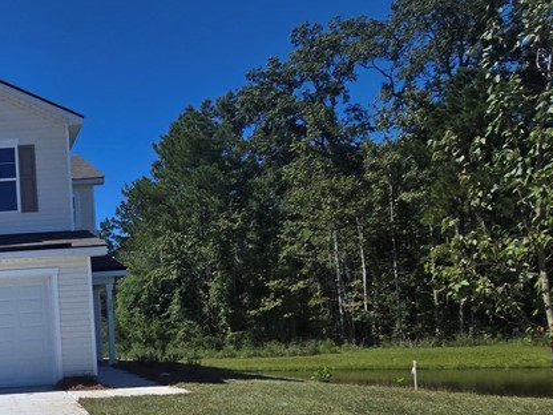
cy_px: 351
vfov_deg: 41.6
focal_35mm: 32
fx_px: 511
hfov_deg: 45.9
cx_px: -23
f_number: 2.2
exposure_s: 1/3559
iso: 50
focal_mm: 2.2
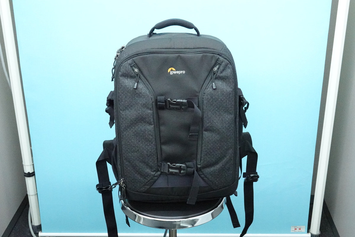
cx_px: 178
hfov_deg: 39.6
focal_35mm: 50
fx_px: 493
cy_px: 118
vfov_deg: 27.0
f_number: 8
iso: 6400
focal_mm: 19.03
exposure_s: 1/50
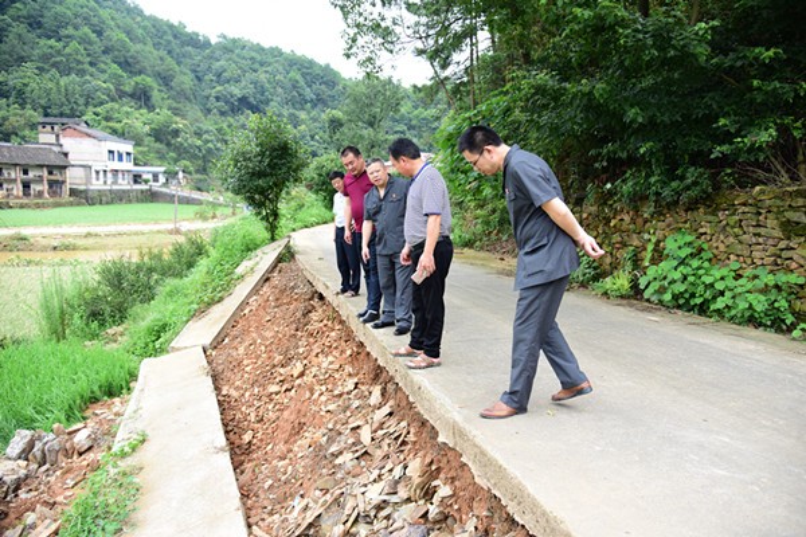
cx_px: 403
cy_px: 268
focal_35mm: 24
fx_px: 537
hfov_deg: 73.7
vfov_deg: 53.1
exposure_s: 1/1600
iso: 1000
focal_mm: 24
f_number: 4
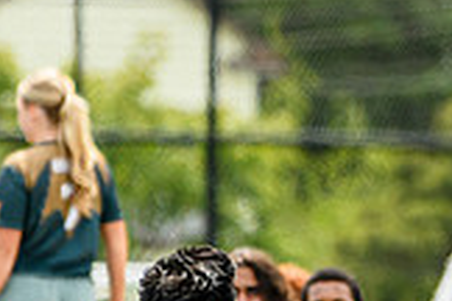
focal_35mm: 1532
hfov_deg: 1.3
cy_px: 214
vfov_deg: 0.9
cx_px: 1088
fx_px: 19234
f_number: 3.2
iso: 180
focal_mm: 200
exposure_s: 1/1250
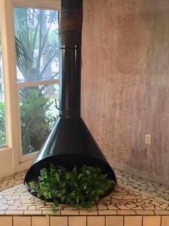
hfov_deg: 30.8
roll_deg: -0.2
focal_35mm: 47
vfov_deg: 40.4
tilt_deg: -13.2
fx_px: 306
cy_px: 124
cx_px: 66
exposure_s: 1/10
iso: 80
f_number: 2.2
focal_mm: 4.15
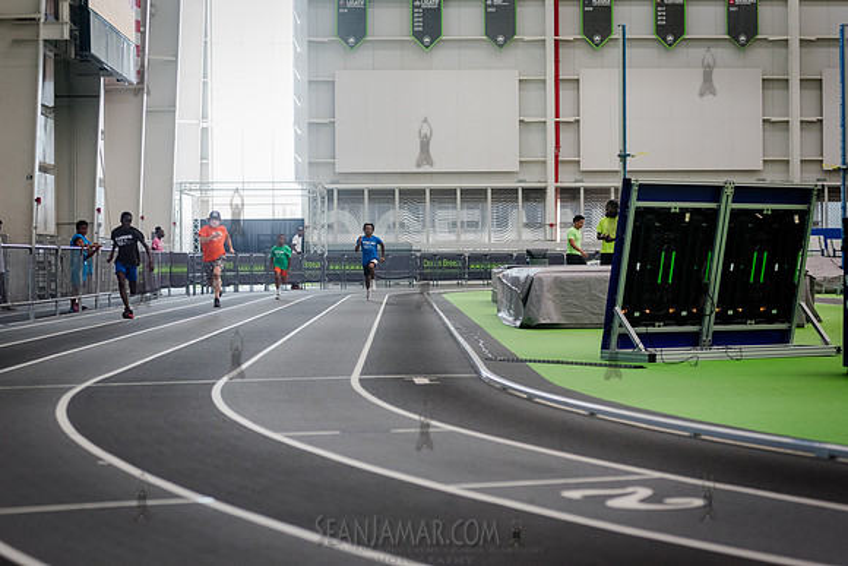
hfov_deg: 22.1
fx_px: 2168
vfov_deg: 14.9
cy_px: 283
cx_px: 424
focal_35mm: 92
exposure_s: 1/1250
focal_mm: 92
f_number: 4
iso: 6400
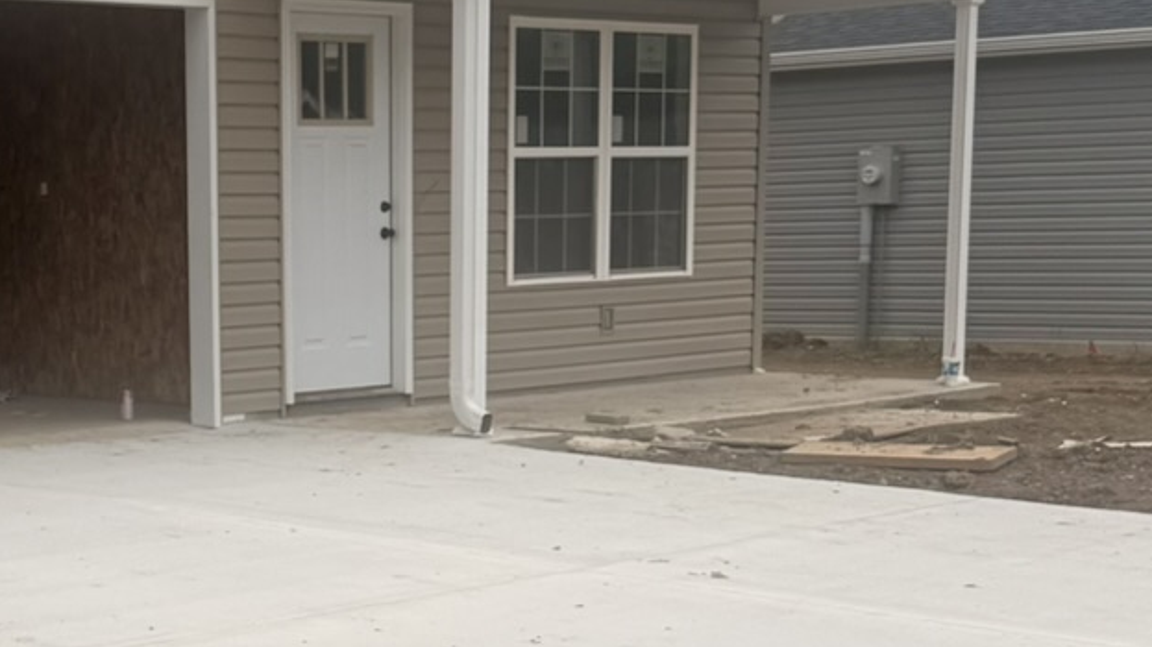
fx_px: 2626
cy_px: 708
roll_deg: +0.8
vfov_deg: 13.8
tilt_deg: -9.1
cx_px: 218
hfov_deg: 24.3
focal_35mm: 86
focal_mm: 6.76
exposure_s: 1/3953
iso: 80
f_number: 1.78
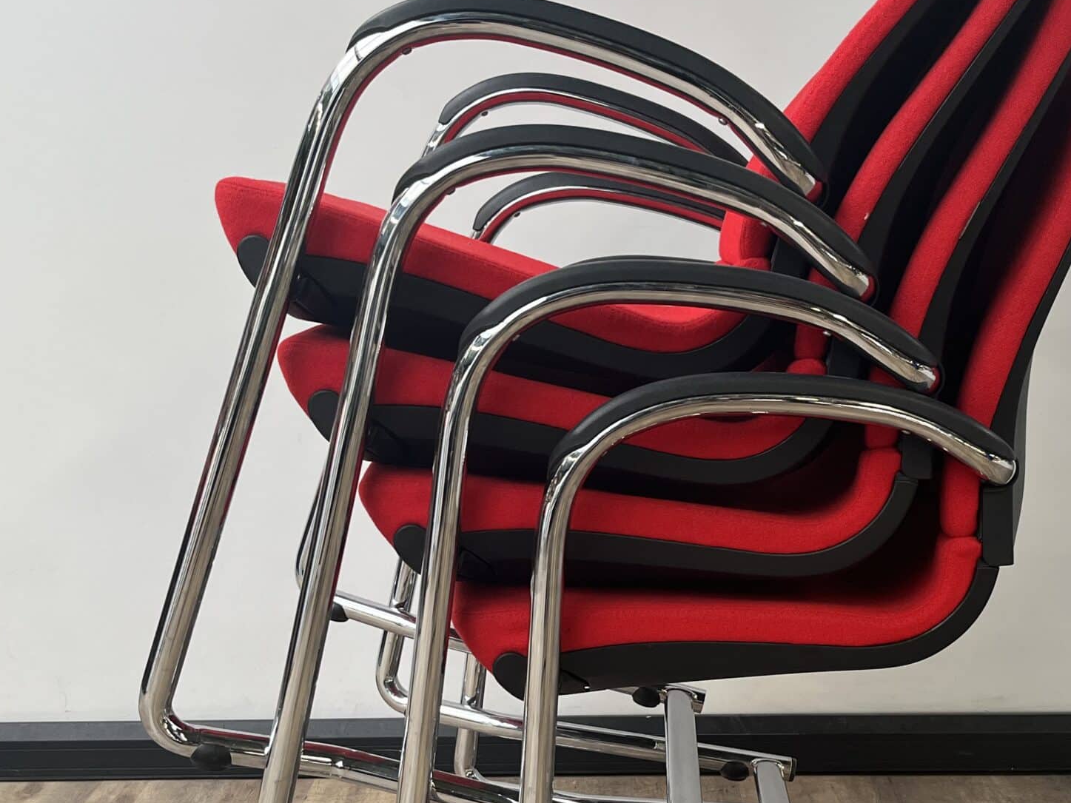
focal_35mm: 46
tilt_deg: -12.4
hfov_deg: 41.1
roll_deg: -0.7
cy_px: 522
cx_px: 634
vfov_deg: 31.3
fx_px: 1423
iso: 125
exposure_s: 1/106
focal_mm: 5.1
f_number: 1.6
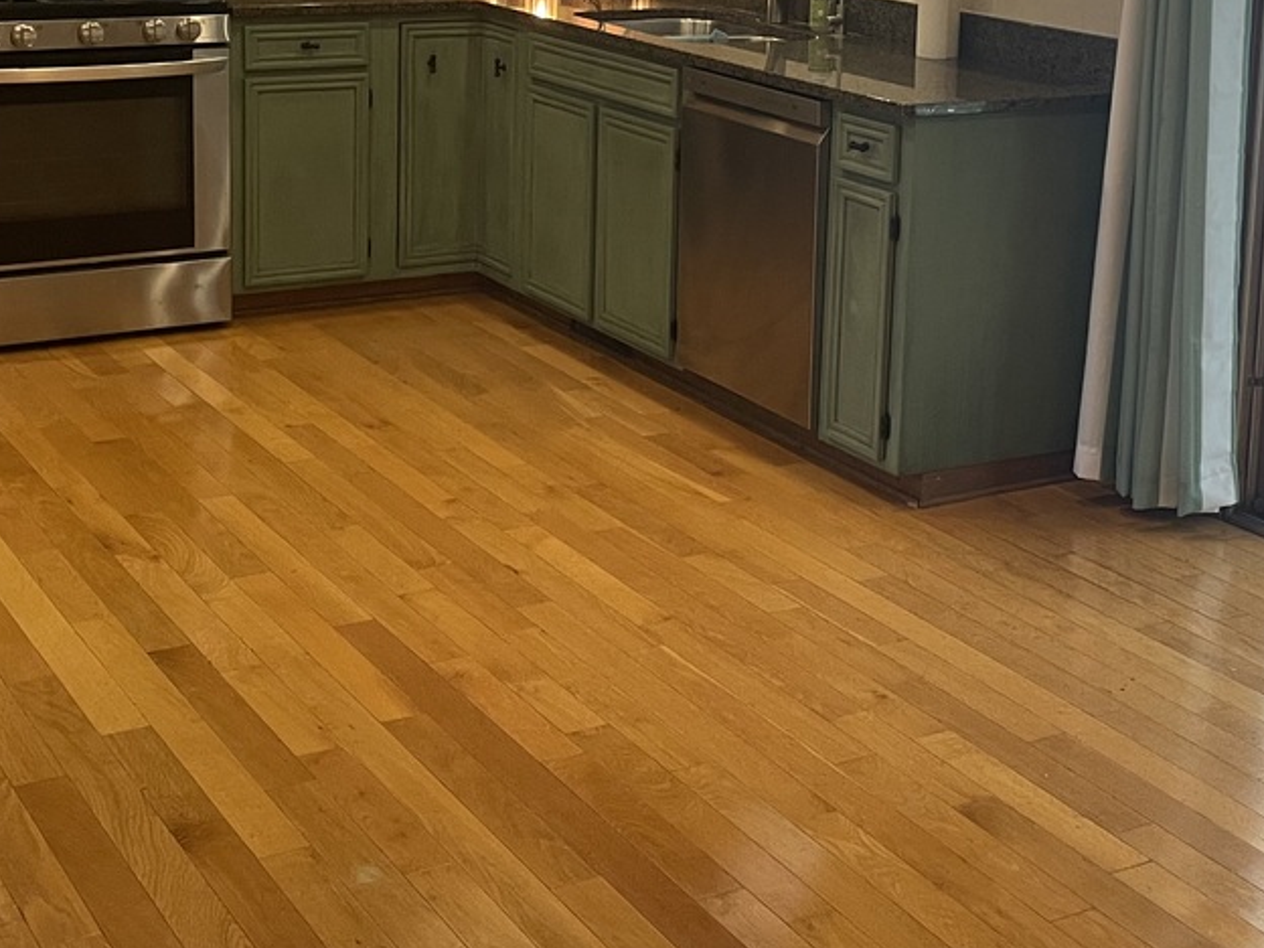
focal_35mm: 60
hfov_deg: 32.2
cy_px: 136
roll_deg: -1.3
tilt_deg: -10.2
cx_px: 681
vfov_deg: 23.9
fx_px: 2191
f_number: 1.6
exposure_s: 1/60
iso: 125
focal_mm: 4.2
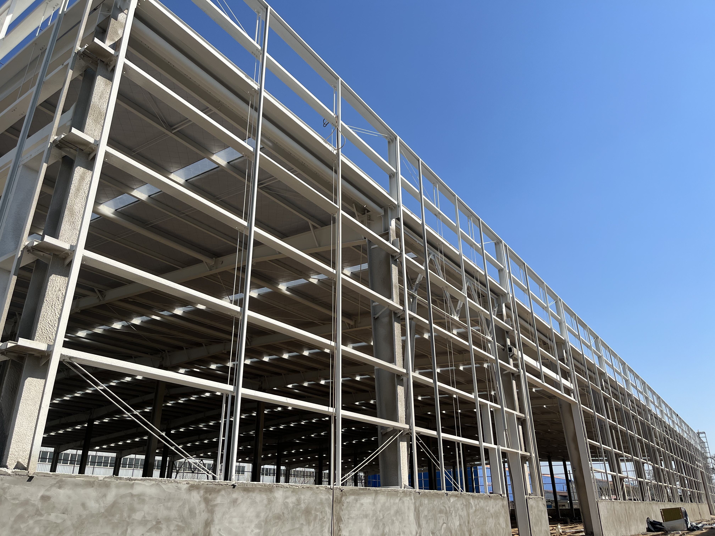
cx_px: 358
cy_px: 268
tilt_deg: +24.4
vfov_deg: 53.1
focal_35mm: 26
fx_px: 537
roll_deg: +0.1
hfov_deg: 67.3
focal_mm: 5.1
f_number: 1.6
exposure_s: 1/4149
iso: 50
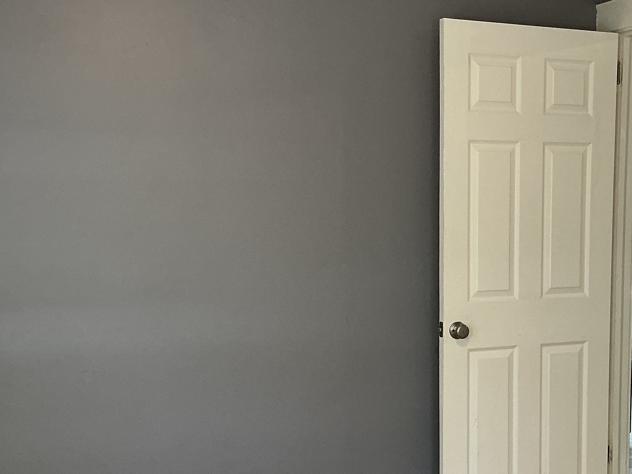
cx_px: 471
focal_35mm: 56
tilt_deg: -5.8
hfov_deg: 33.7
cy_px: 323
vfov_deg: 25.9
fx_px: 1022
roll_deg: +0.2
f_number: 1.8
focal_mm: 3
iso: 80
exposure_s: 1/60
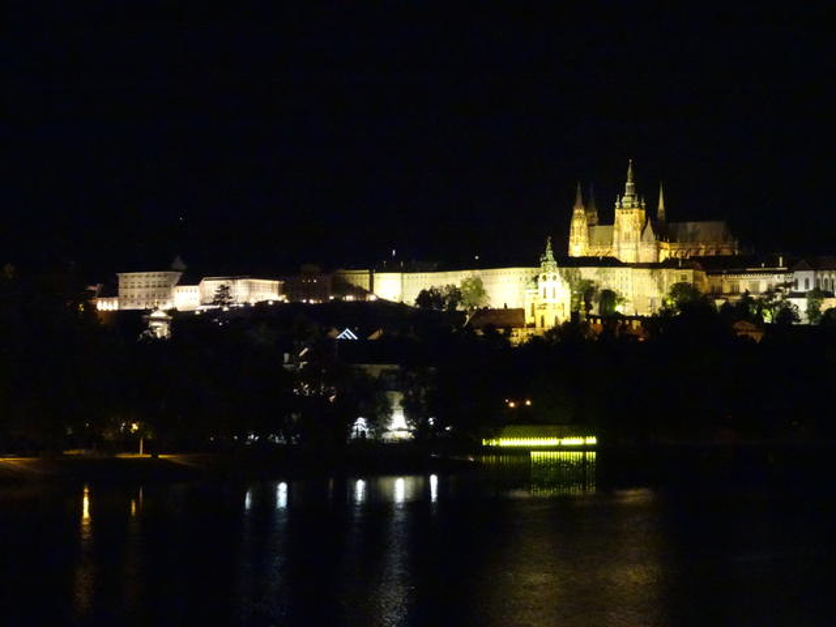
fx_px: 2053
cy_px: 314
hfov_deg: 23.0
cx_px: 418
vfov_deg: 17.4
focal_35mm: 85
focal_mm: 14.54
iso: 3200
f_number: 5
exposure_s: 1/8
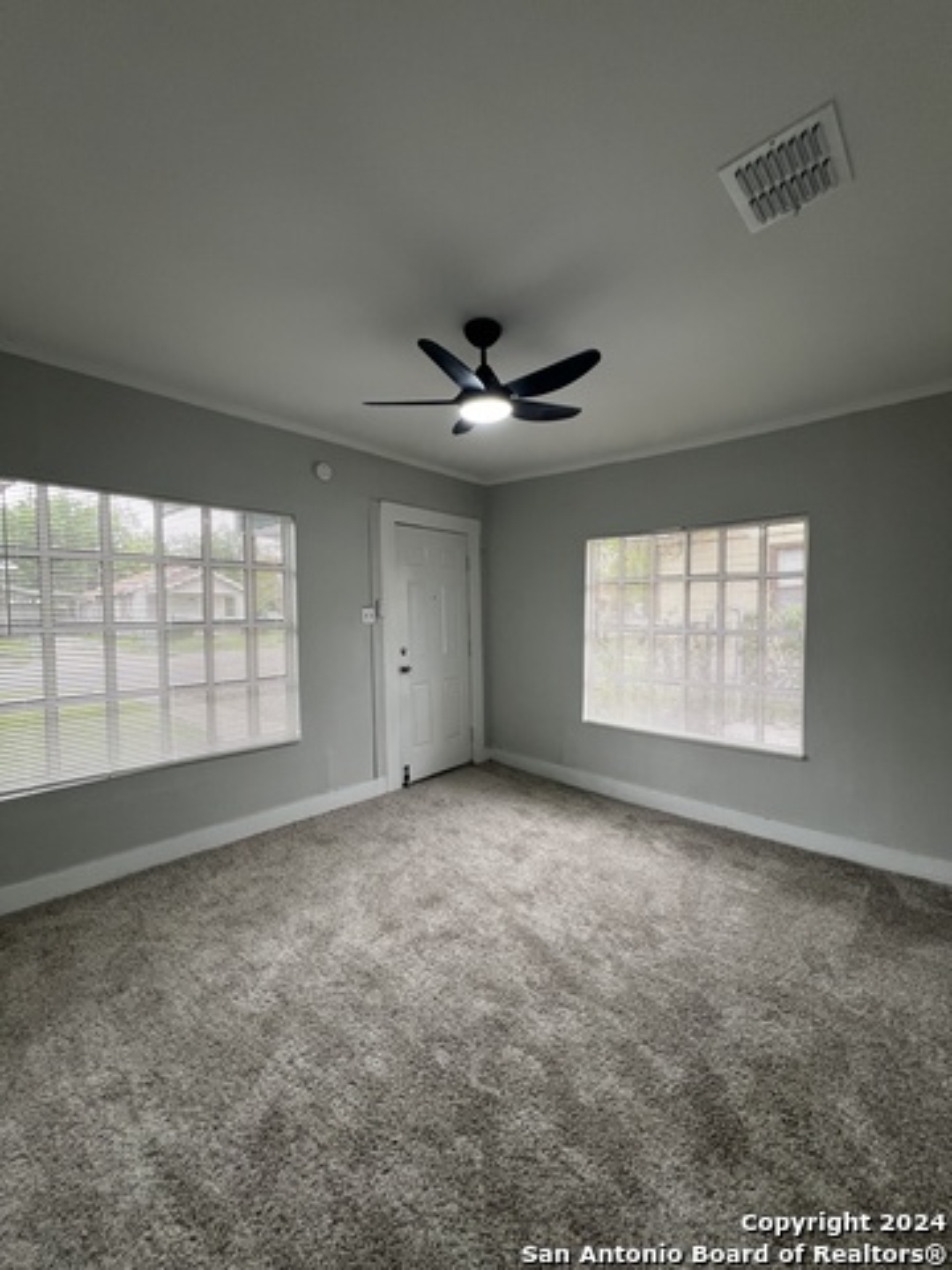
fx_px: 477
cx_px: 476
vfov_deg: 106.2
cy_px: 635
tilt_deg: -1.6
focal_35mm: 13
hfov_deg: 89.9
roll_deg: +1.1
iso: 125
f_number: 1.8
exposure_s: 1/120
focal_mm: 1.57
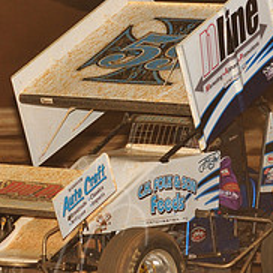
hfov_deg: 5.4
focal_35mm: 324
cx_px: 99
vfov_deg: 5.4
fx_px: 2891
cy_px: 110
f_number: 7.1
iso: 800
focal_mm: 120
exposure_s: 1/250
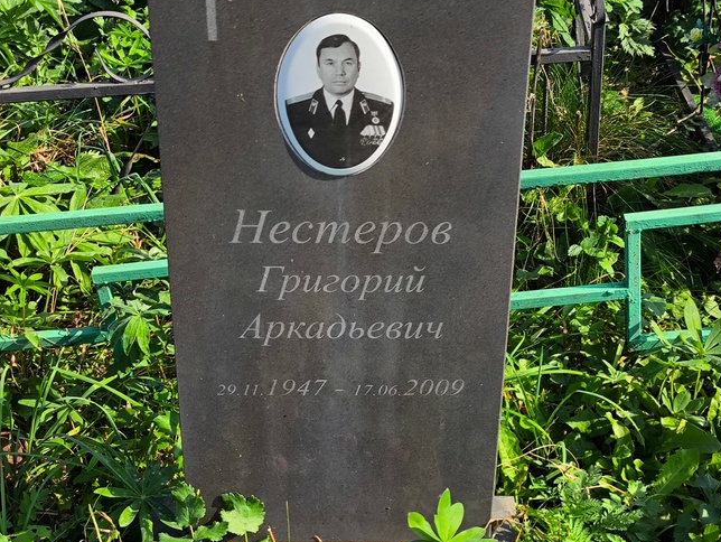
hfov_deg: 31.2
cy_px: 302
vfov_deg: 23.7
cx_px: 358
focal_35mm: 62
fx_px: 1292
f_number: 1.7
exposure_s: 1/889
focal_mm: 4.71
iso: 50
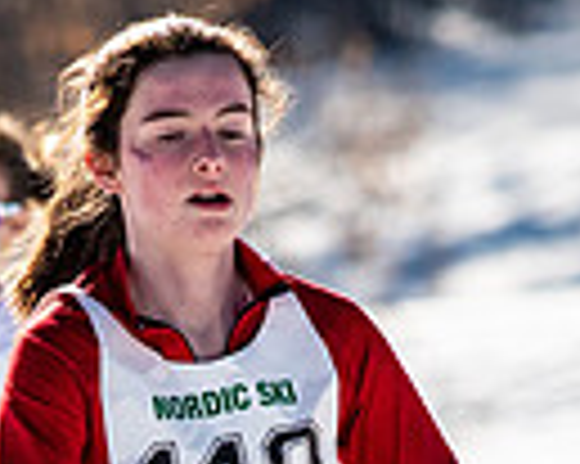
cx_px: 163
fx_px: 39228
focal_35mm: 2287
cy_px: 953
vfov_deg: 0.7
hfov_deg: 0.8
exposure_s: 1/2000
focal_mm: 300
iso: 400
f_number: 7.1
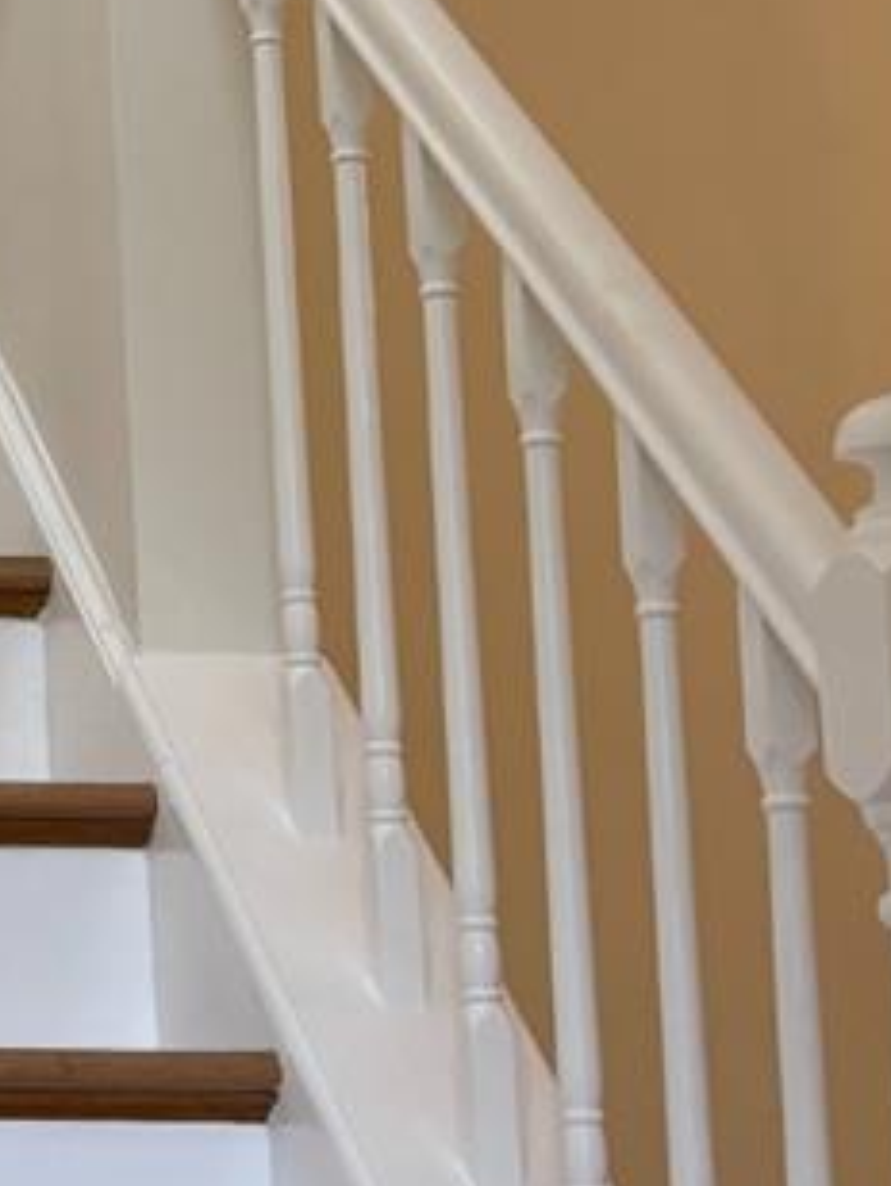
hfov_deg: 10.7
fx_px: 4321
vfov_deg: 15.6
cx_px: -954
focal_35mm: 126
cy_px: 359
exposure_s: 1/120
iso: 50
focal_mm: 5.96
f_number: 1.6
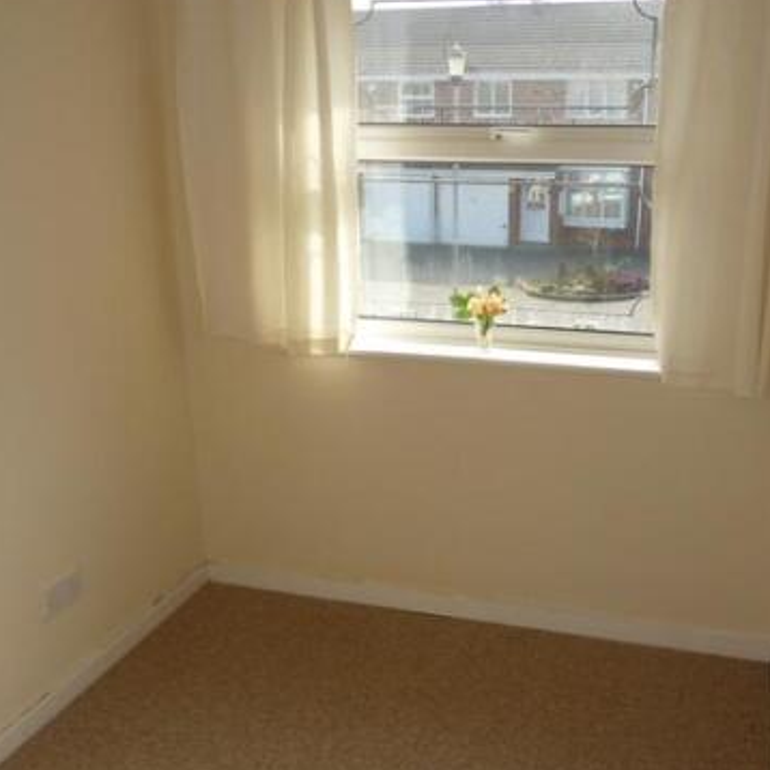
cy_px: 405
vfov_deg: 46.0
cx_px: 476
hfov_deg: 45.7
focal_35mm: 36
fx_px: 906
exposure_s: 1/250
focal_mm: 4.1
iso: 100
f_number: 4
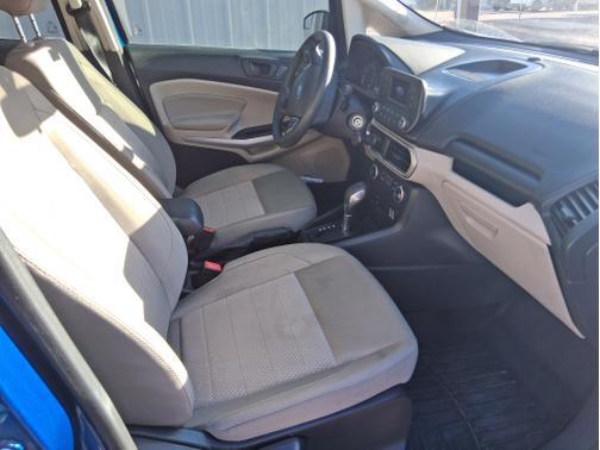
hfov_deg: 67.3
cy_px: 225
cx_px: 300
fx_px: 451
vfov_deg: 53.1
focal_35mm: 26
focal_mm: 3.98
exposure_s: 1/120
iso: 25
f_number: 1.8
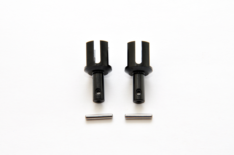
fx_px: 1753
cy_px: 78
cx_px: 117
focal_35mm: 270
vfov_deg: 5.1
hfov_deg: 7.6
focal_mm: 180
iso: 400
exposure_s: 1/60
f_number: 22
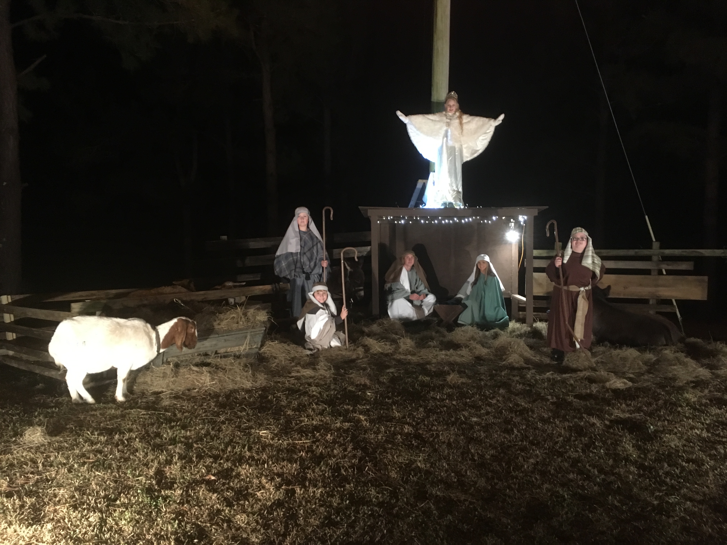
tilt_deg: -5.7
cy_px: 272
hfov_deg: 61.7
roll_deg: -0.3
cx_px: 364
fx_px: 609
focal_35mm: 29
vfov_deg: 48.2
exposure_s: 1/15
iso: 400
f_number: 2.2
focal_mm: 4.15
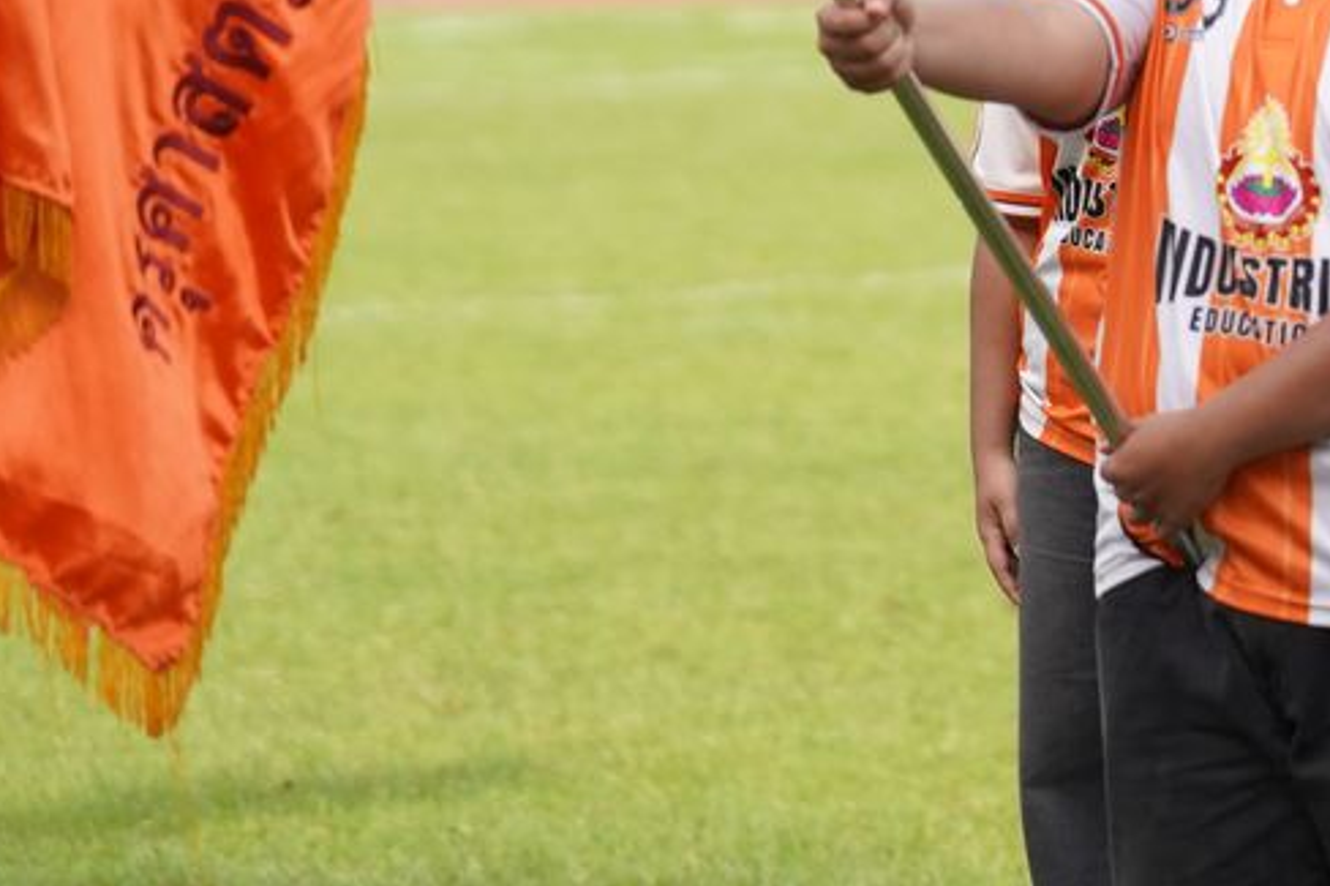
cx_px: 2539
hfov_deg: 3.7
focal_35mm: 551
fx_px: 20348
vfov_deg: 2.5
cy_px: -170
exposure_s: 1/4000
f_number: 2.8
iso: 500
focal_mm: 128
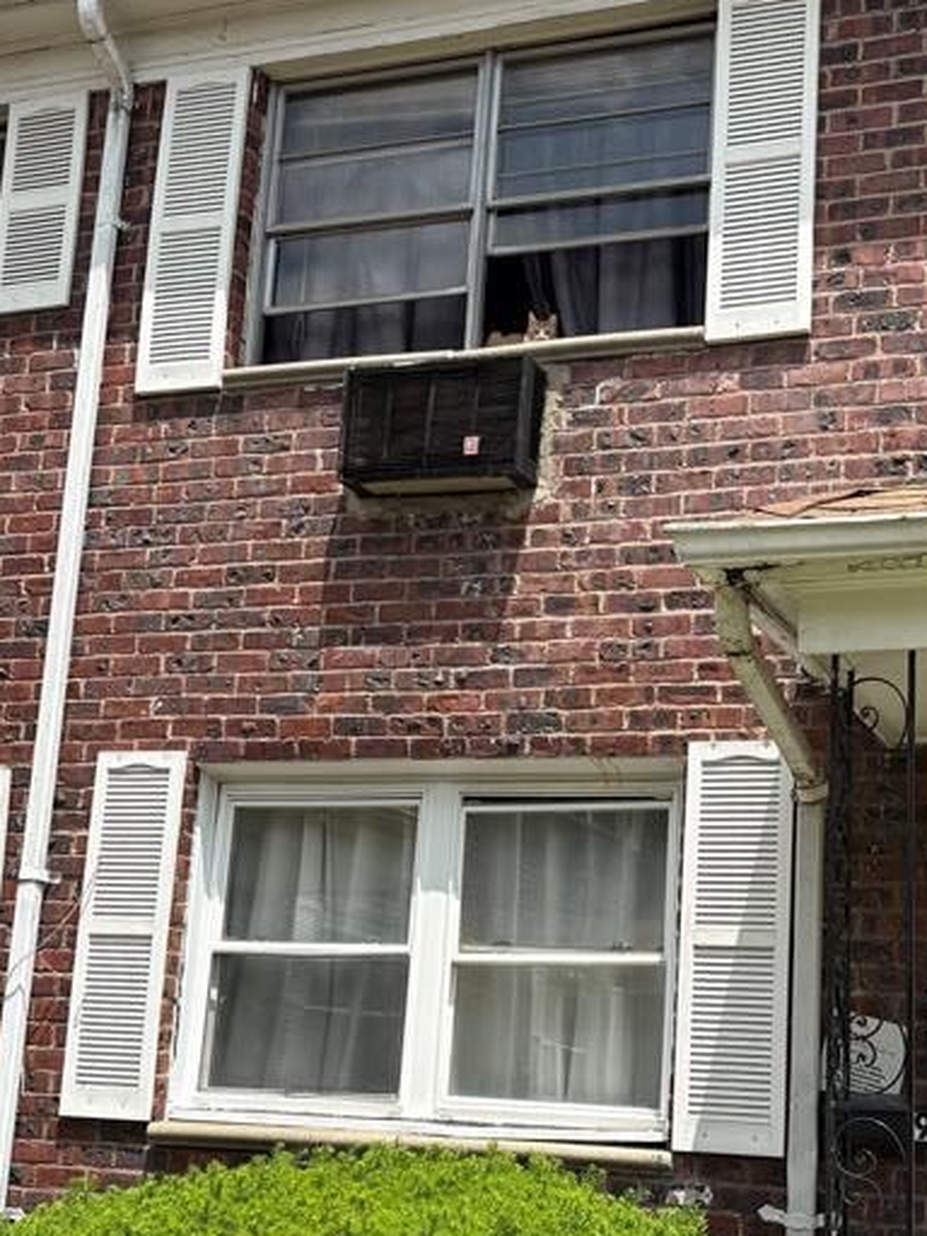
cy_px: 765
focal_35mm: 52
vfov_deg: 36.6
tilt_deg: +10.3
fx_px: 1857
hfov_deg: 27.9
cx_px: 575
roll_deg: -3.2
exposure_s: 1/2985
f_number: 1.6
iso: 50
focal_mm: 5.96
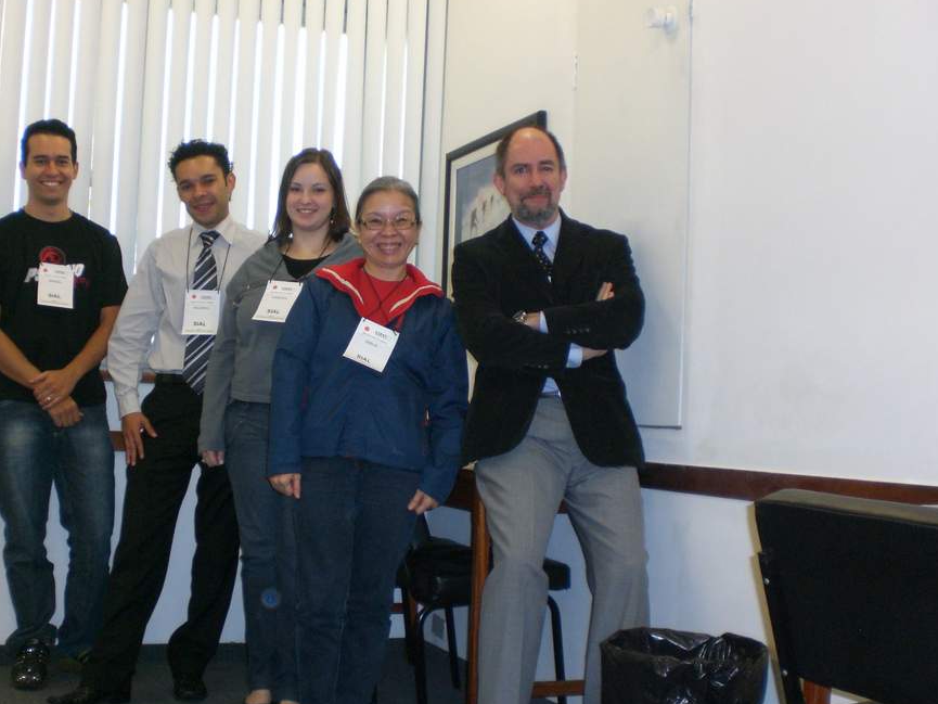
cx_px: 398
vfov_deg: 32.2
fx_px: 1220
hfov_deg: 42.0
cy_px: 369
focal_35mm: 45
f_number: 3.1
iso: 200
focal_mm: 6.3
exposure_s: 1/60
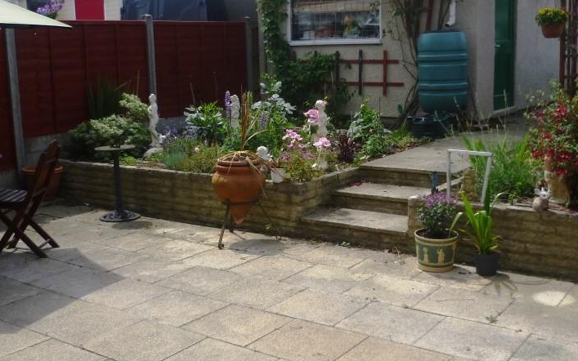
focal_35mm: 43
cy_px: 163
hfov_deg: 46.2
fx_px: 677
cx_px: 289
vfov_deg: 29.9
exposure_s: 1/1000
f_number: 2.8
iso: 80
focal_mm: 5
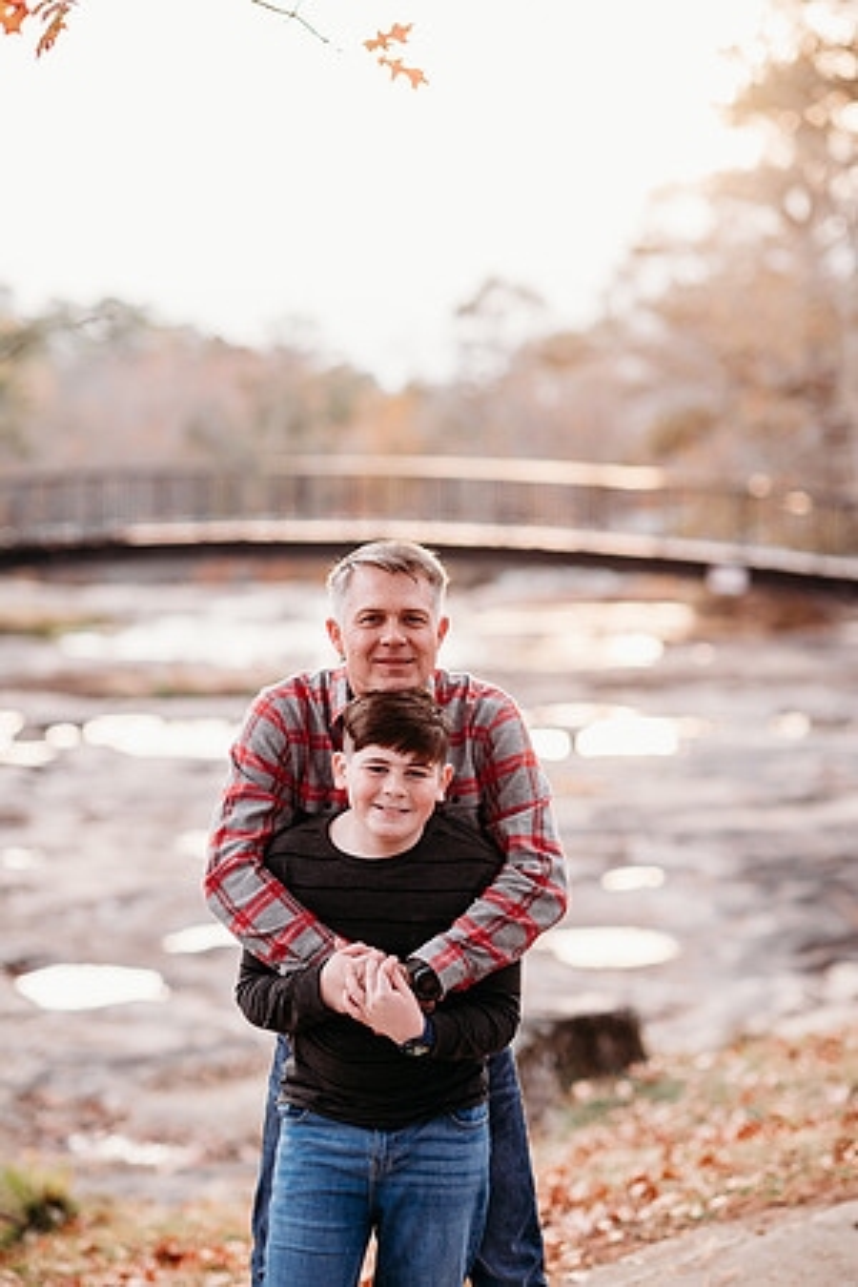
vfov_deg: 23.9
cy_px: 644
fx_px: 3039
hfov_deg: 16.1
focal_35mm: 85
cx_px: 429
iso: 320
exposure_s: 1/400
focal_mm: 85
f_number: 2.2
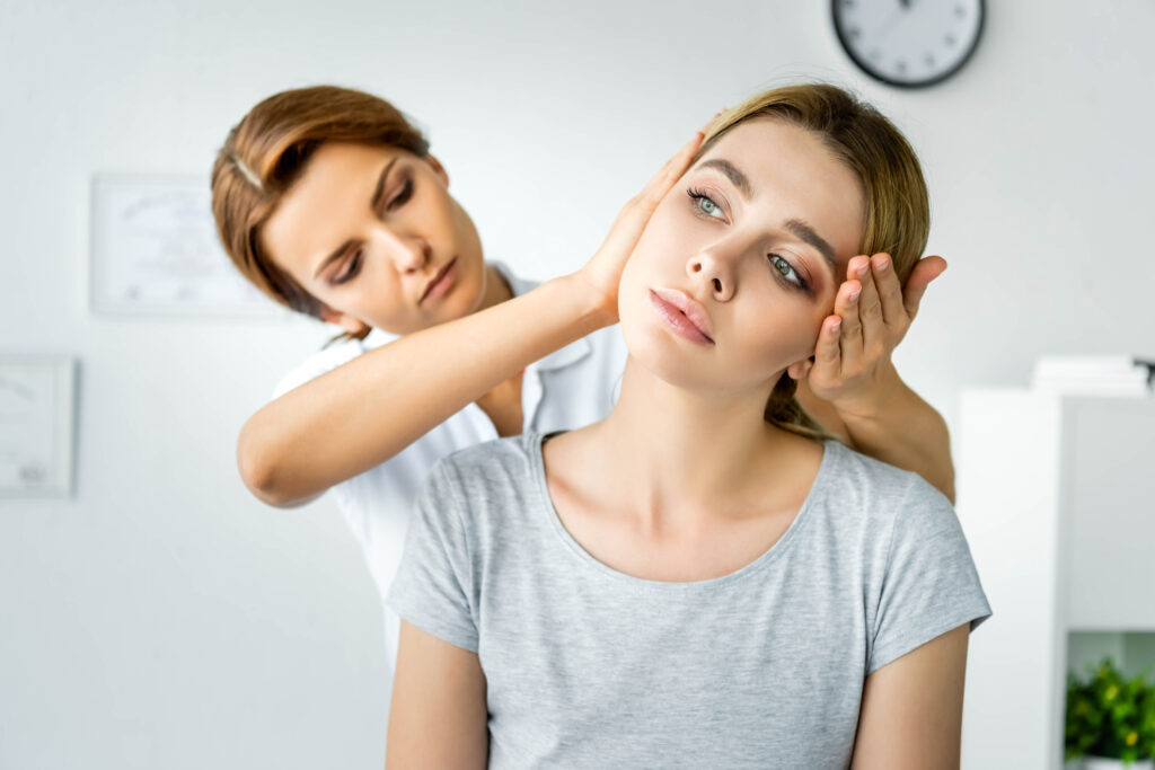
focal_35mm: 50
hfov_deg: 39.6
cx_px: 578
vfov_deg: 27.0
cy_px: 385
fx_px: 1604
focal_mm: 50
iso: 640
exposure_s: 1/160
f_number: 3.5
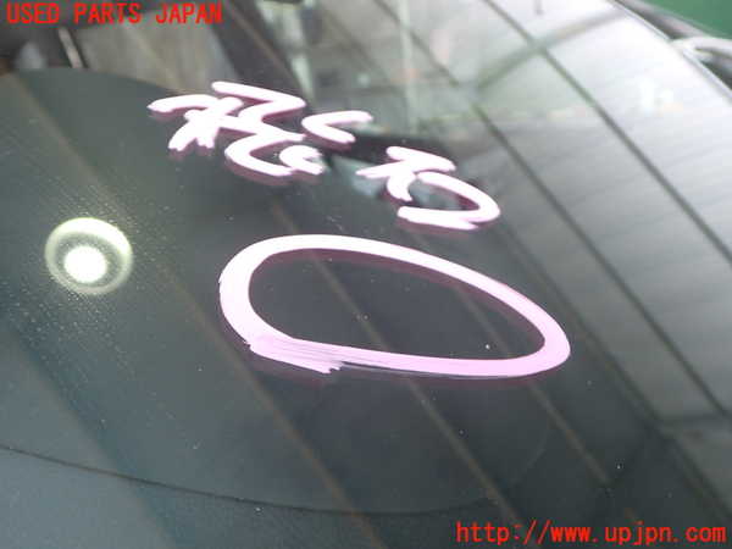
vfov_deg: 46.8
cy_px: 274
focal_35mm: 30
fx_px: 634
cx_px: 366
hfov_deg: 60.0
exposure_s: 1/100
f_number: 2.3
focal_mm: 5.4
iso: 200
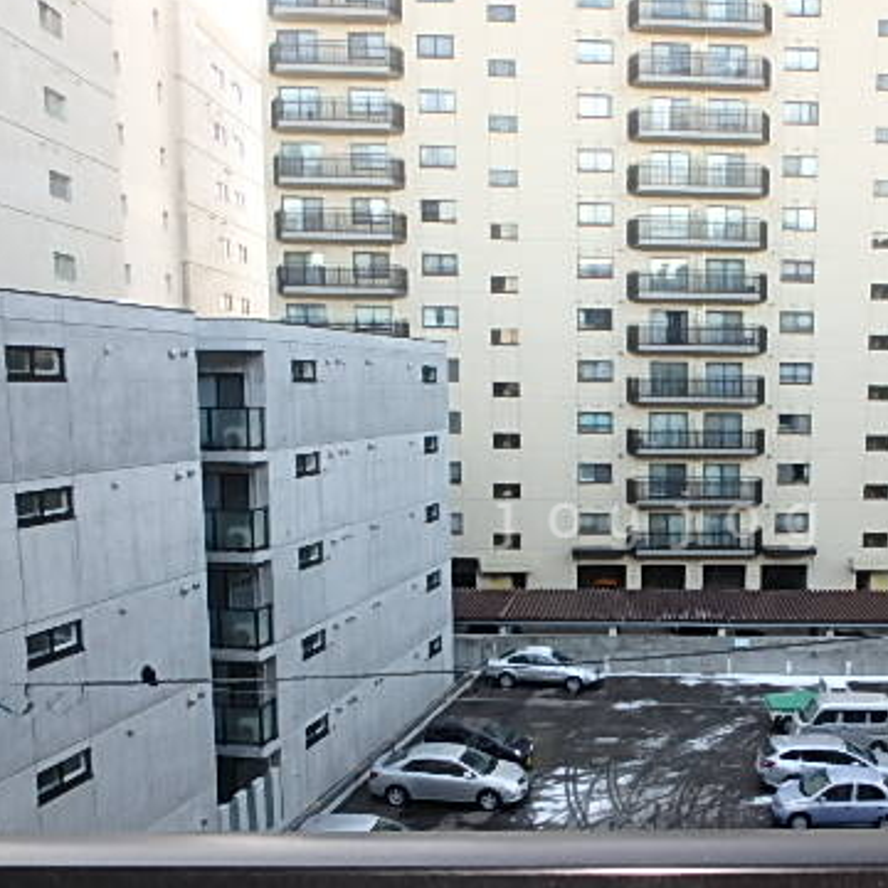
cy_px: 520
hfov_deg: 47.9
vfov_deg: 49.5
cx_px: 661
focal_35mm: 33
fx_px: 958
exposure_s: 1/50
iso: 200
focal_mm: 3.7
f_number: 3.5
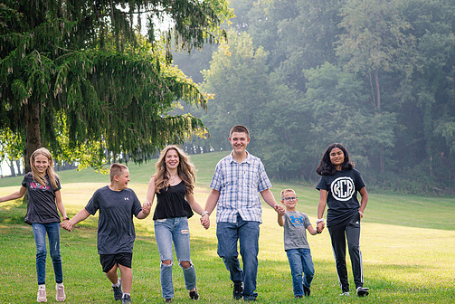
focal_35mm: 98
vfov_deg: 14.0
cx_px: 224
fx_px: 1239
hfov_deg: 20.8
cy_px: 171
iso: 400
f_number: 5
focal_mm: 85
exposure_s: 1/500
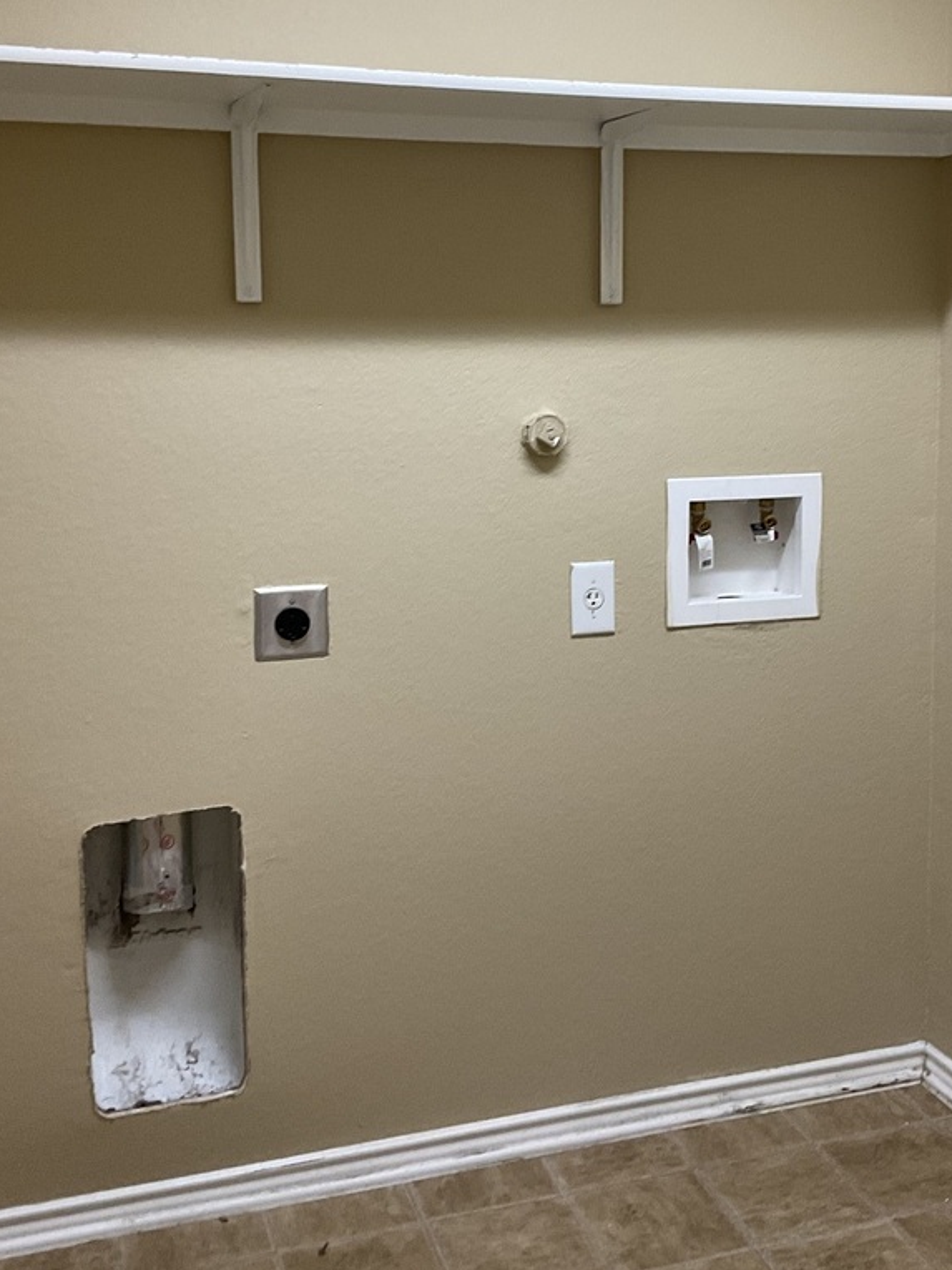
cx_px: 560
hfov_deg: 35.0
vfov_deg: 45.4
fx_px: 1503
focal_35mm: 41
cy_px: 472
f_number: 1.8
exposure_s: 1/60
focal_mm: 3
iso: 100
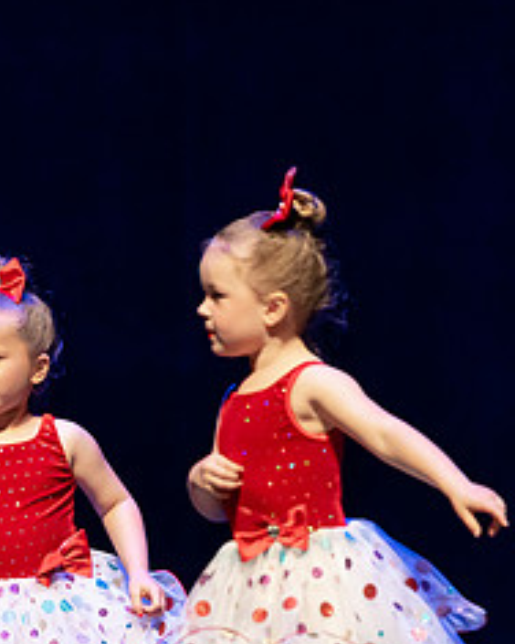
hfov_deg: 3.6
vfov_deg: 4.5
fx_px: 8269
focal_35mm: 434
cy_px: 412
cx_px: -150
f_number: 2.8
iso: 3200
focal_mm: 150
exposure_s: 1/640
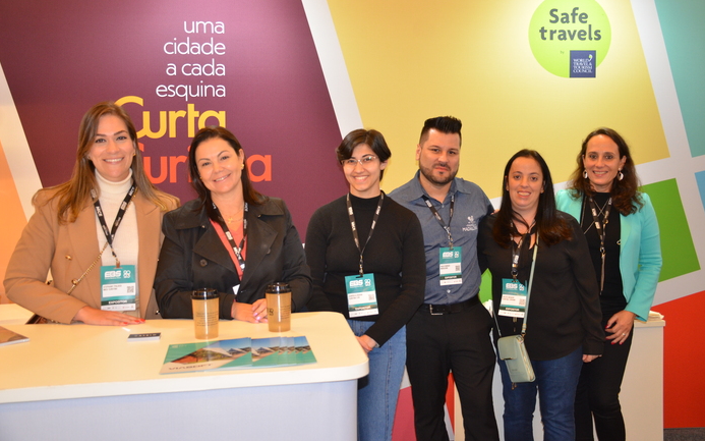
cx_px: 355
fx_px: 711
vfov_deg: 34.4
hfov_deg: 52.8
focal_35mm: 37
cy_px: 207
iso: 800
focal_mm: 24
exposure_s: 1/60
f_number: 3.8
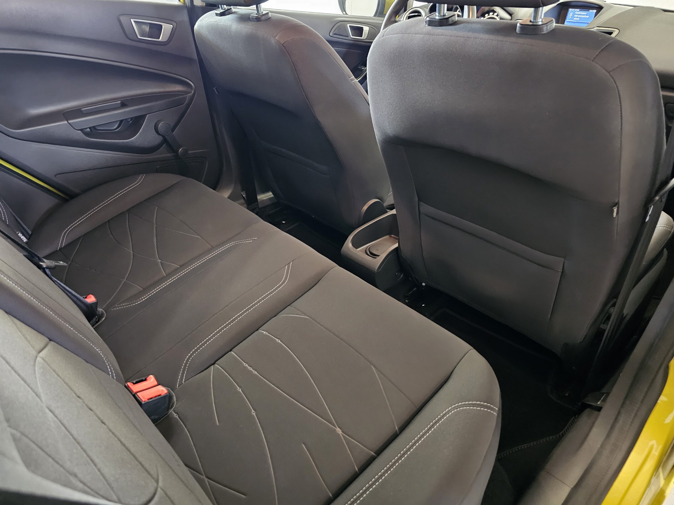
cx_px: 337
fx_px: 448
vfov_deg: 58.9
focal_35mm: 23
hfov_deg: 73.9
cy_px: 252
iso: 1600
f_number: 1.7
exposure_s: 1/20
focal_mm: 6.3
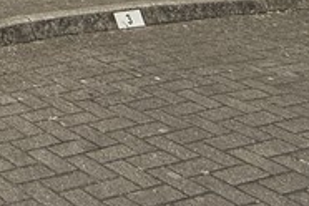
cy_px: -422
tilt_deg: +23.2
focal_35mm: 80
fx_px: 687
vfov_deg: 10.9
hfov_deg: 19.1
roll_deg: +1.4
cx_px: -253
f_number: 2.2
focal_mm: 2.22
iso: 50
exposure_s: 1/4425
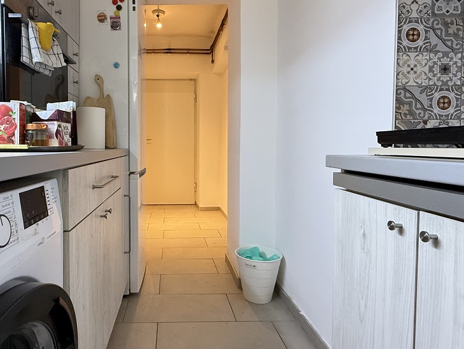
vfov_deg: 58.8
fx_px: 308
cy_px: 157
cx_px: 183
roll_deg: +0.1
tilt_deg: -1.4
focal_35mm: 23
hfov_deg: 73.0
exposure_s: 1/50
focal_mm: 2.22
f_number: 2.2
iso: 500
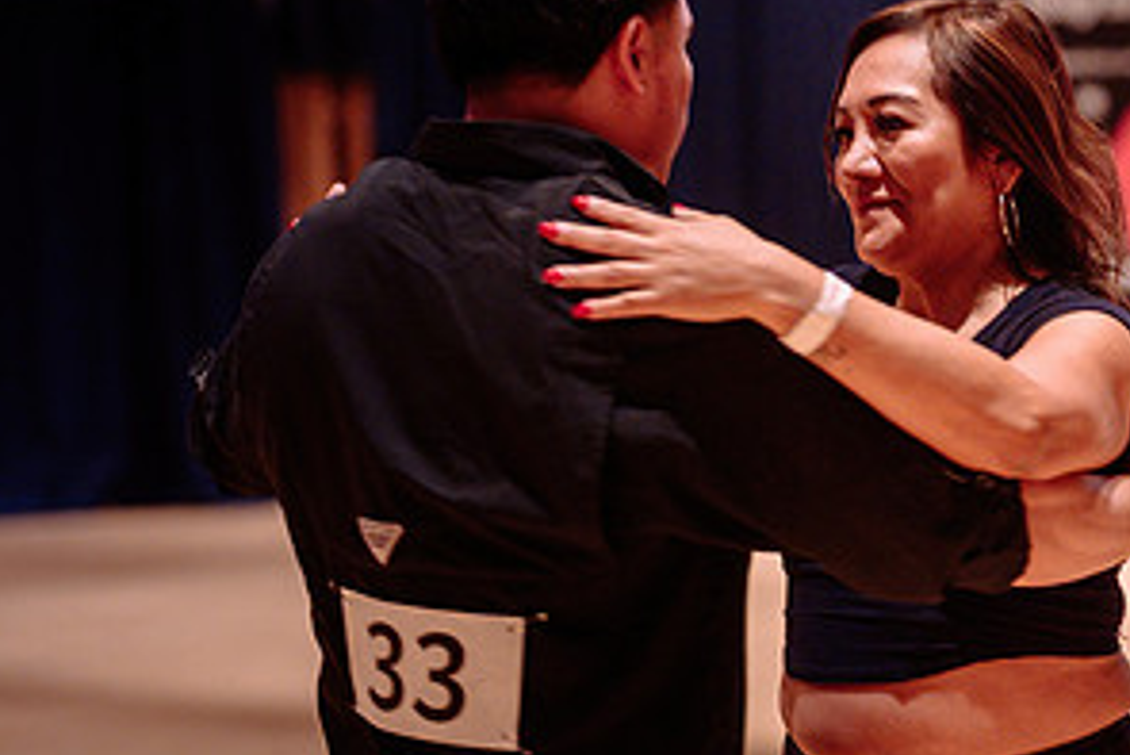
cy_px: 462
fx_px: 3580
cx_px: 984
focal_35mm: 114
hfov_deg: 17.7
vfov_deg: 12.0
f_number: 1.4
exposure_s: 1/200
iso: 1600
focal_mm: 50
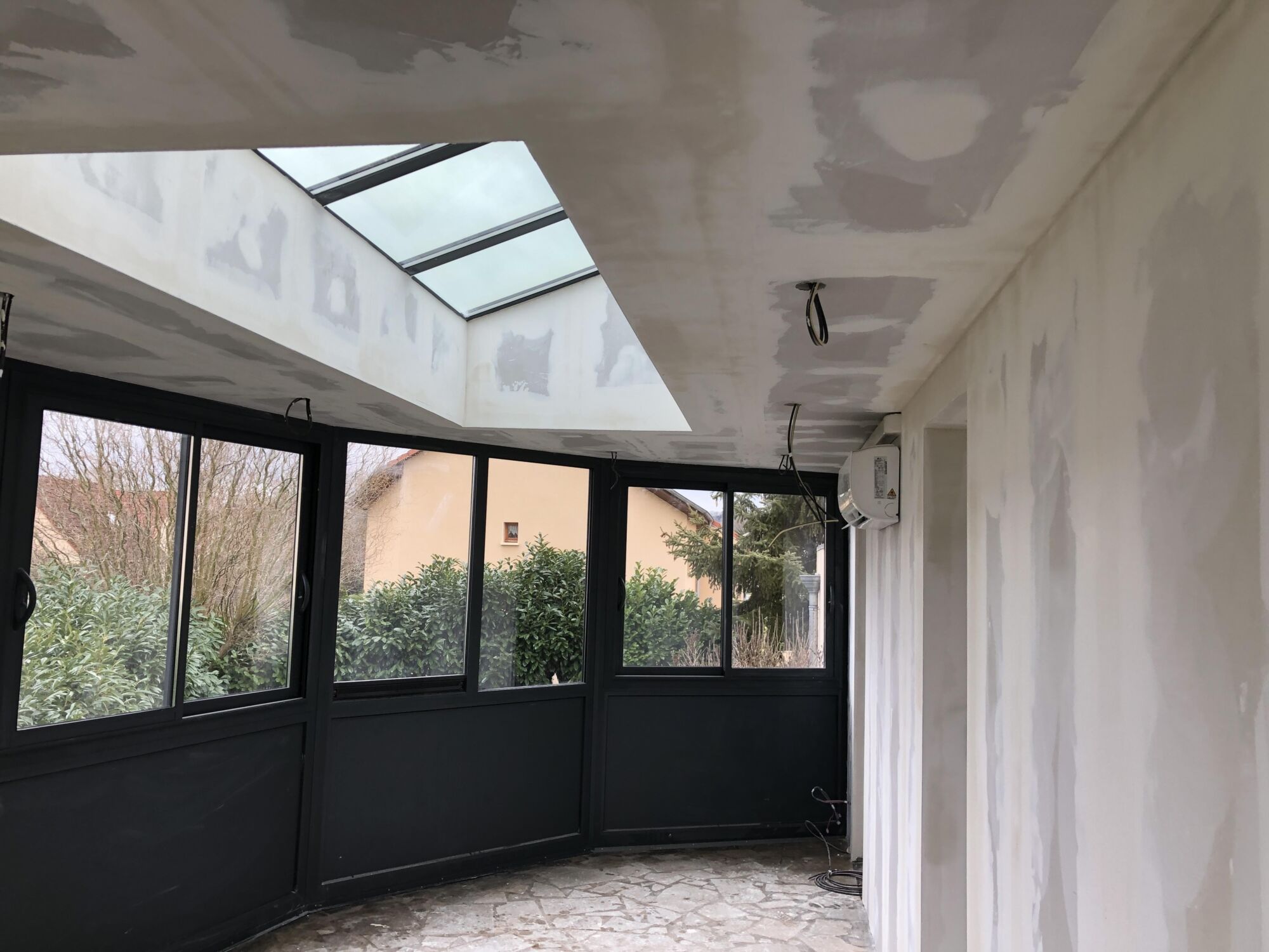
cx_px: 634
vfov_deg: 49.7
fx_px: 1026
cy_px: 476
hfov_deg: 63.4
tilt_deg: +5.4
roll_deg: -0.4
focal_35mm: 28
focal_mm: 4
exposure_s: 1/120
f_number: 1.8
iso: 25
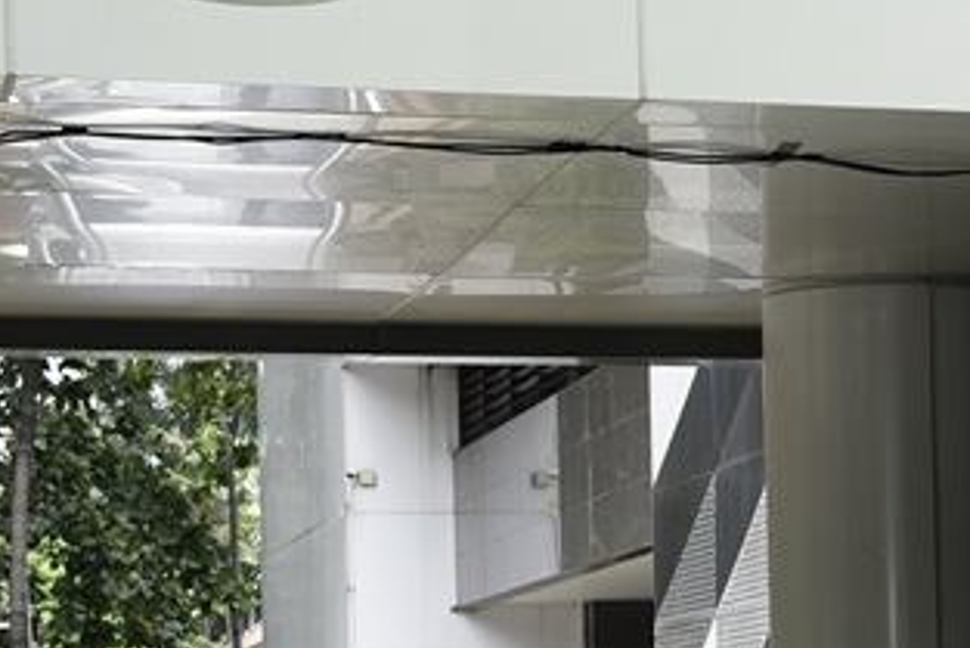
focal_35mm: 134
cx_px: 1258
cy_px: 716
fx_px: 3612
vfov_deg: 10.1
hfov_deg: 14.6
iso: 125
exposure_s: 1/100
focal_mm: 35
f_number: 5.6
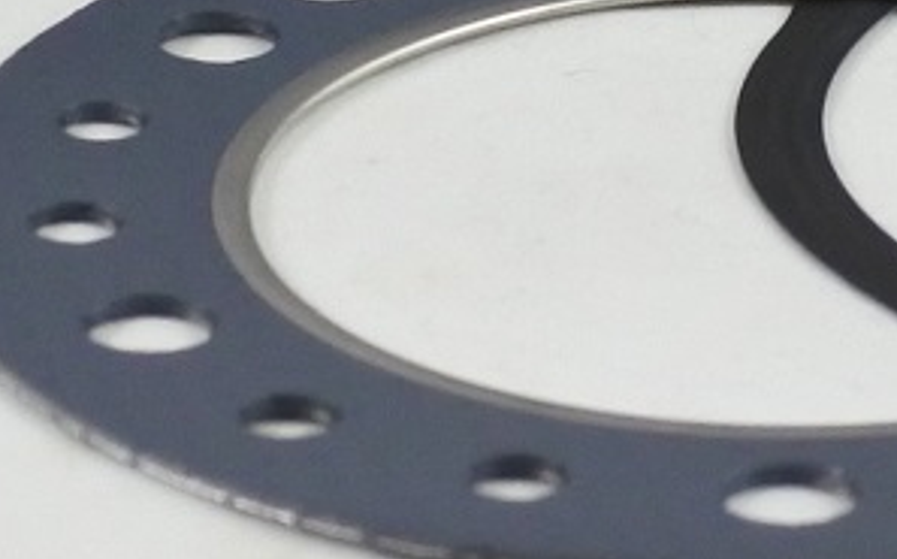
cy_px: -783
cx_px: 583
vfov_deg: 6.4
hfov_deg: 10.7
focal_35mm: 196
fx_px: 4787
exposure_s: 1/160
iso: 400
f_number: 3.8
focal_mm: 12.1
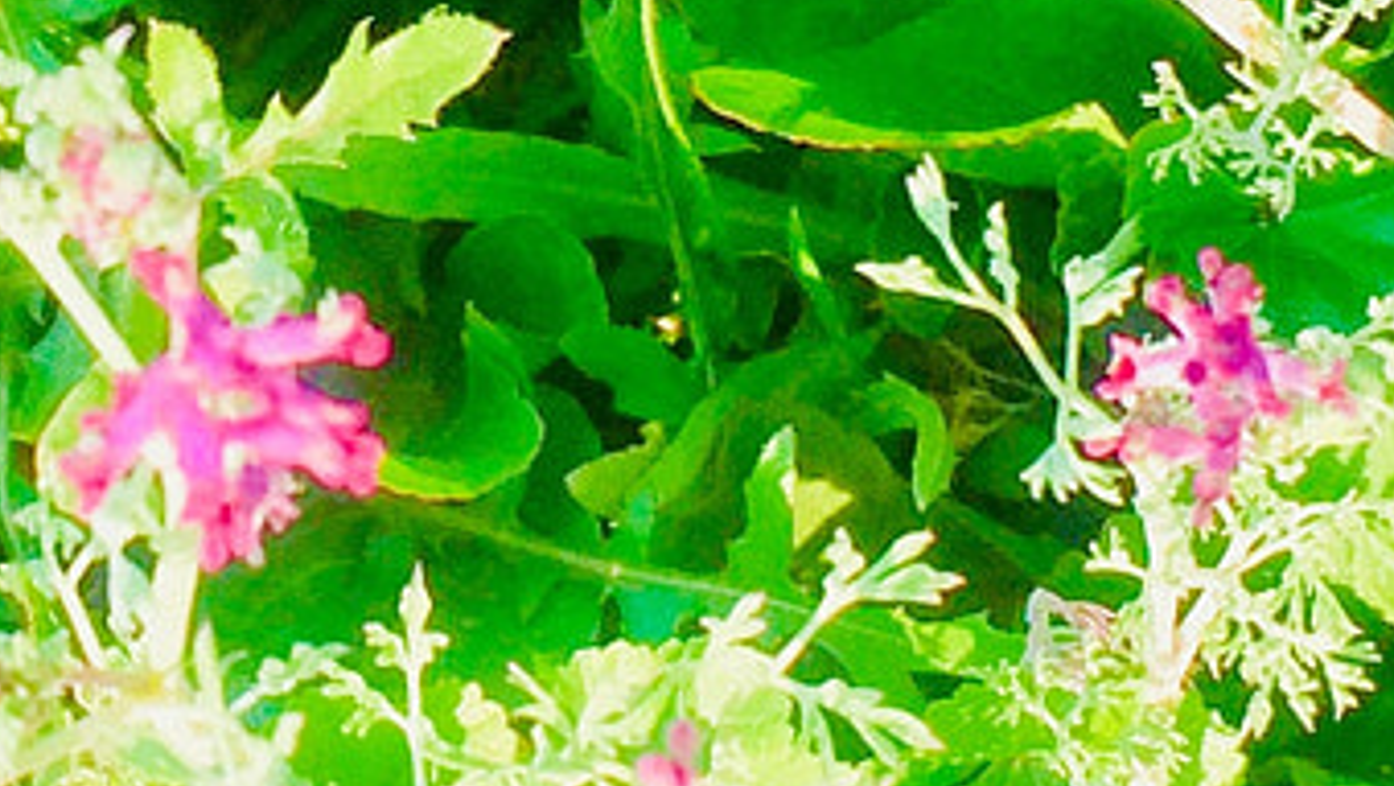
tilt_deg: -62.4
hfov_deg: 14.3
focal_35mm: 149
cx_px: 164
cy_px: -128
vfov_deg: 8.1
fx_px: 5510
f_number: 2.2
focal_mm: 4.15
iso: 32
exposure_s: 1/507
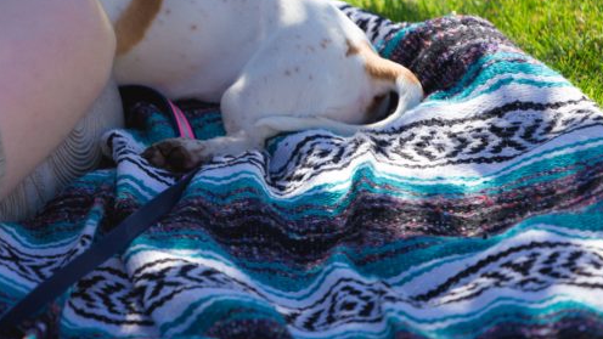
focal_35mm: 433
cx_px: -4
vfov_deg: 2.8
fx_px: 6923
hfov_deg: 5.0
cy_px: -70
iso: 200
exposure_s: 1/1250
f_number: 3.5
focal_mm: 200
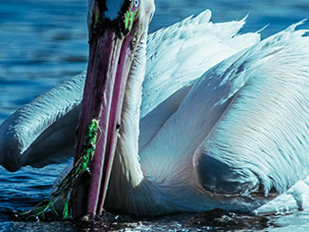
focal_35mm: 1831
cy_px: 105
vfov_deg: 0.8
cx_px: 162
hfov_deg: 1.1
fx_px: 16338
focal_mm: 1200
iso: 2000
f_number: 13
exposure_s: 1/4000
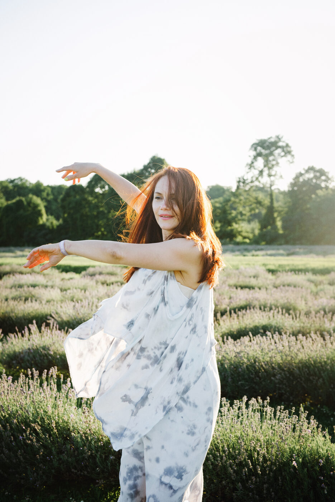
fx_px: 767
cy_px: 251
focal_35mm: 55
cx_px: 168
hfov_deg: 24.6
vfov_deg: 36.2
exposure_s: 1/400
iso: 200
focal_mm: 55
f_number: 4.5
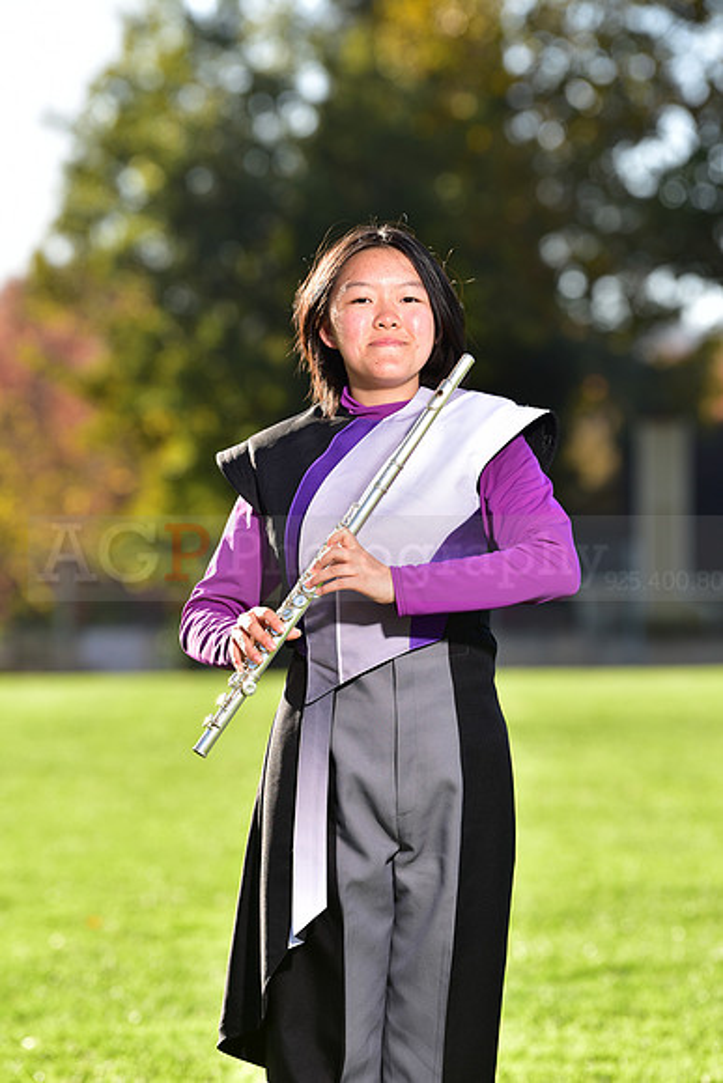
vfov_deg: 10.3
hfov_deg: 6.9
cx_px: 362
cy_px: 542
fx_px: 6021
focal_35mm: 200
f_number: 5
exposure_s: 1/200
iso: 80
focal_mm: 200
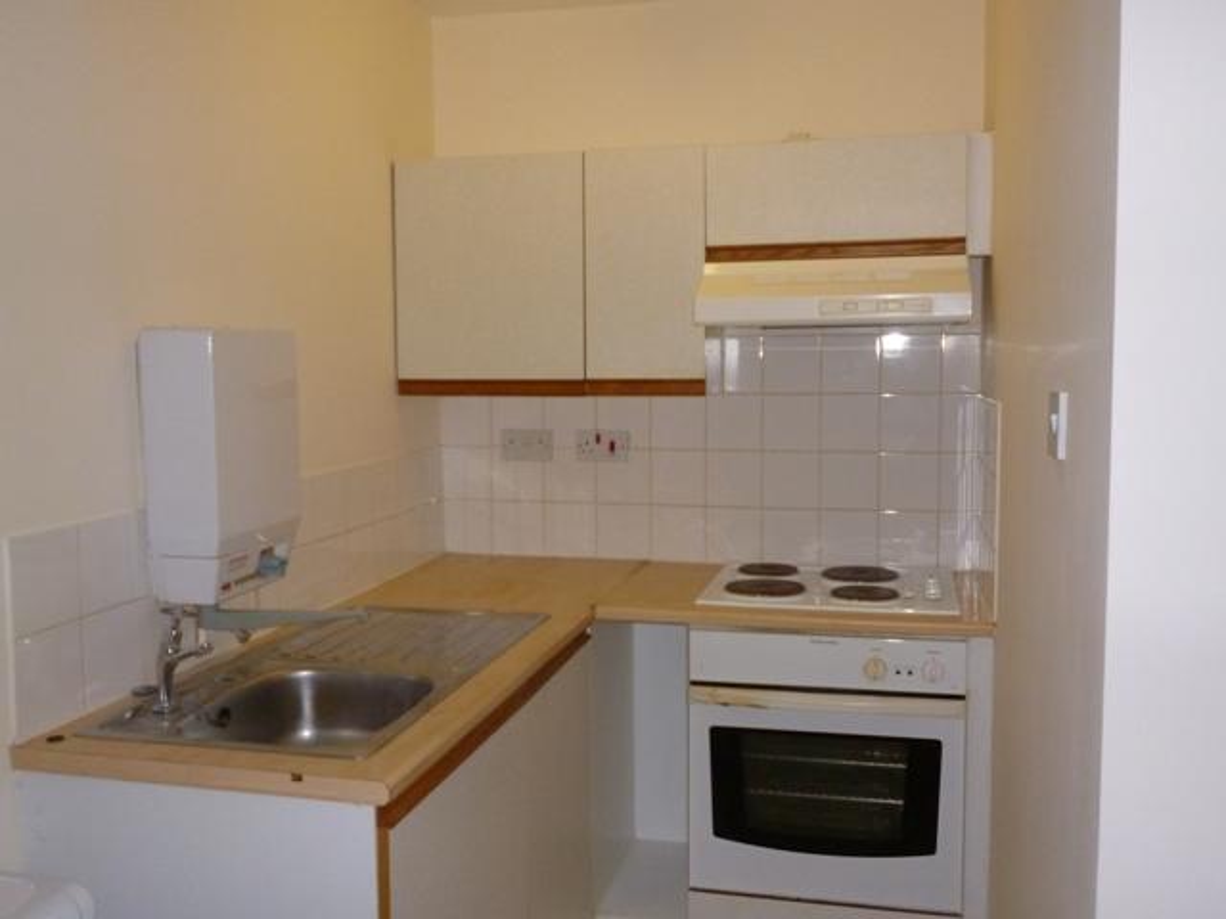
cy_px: 460
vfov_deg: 44.2
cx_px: 613
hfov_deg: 56.8
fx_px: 1133
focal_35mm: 32
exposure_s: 1/60
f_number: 3.3
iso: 320
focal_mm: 5.7
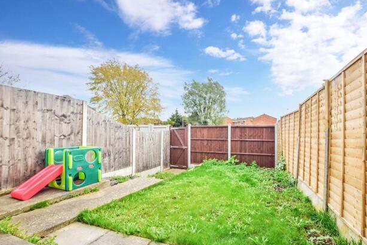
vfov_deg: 73.7
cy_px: 128
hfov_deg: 96.7
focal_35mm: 16
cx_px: 192
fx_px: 163
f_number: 14
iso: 400
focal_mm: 10
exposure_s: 1/60
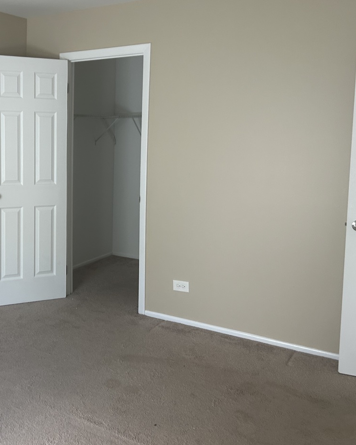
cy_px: 195
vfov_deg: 46.7
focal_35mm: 39
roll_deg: -0.1
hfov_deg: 36.6
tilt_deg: -6.8
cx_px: 58
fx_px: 513
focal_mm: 5.7
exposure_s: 1/60
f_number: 1.5
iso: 125
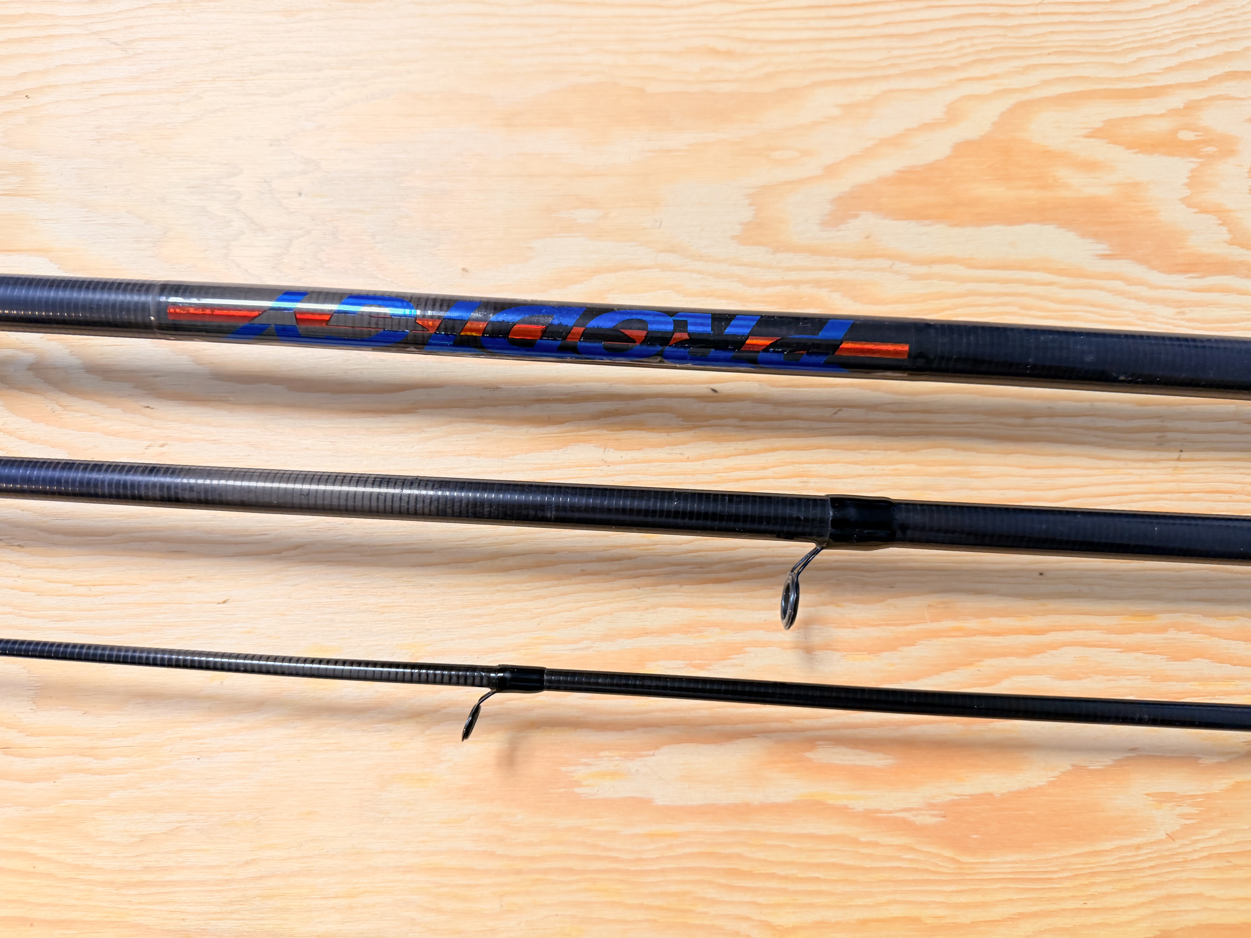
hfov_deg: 71.6
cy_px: 469
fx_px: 867
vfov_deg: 56.8
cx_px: 626
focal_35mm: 24
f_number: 1.78
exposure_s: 1/100
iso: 200
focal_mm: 6.76
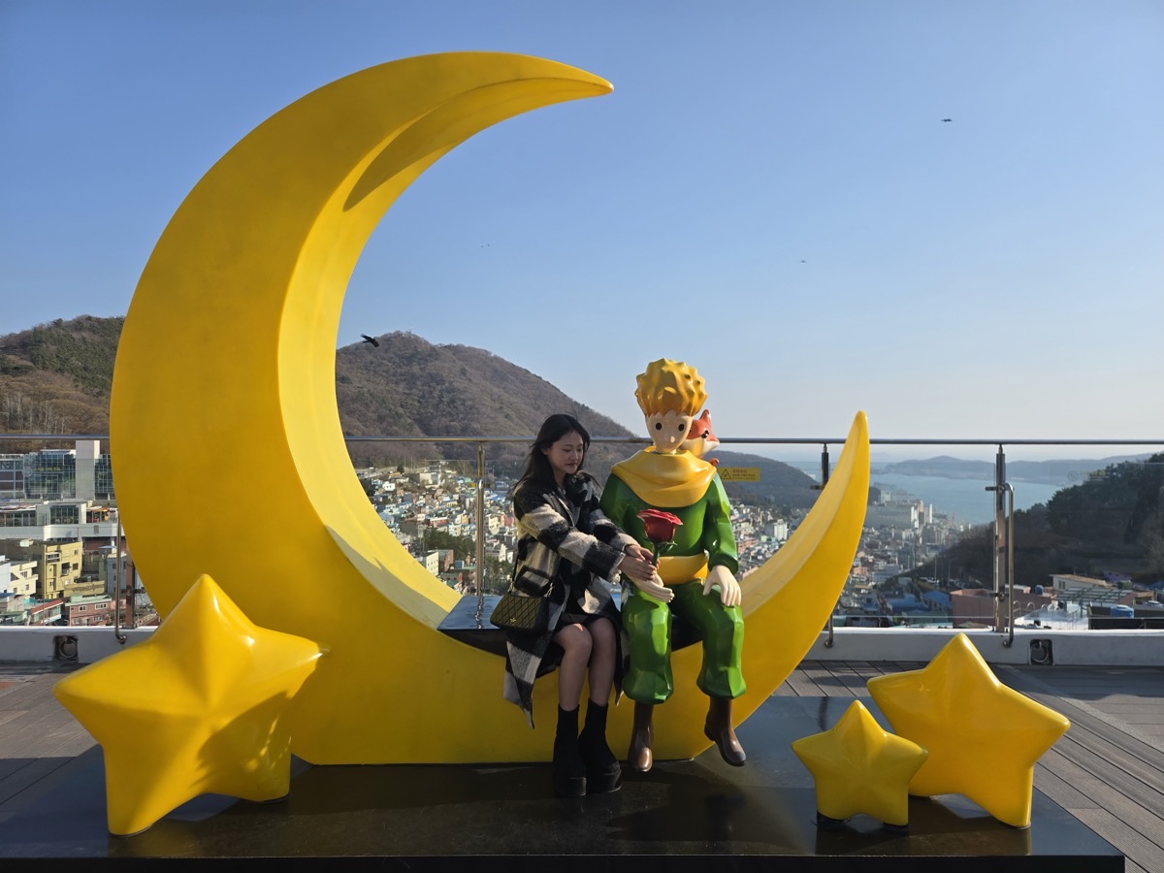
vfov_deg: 58.9
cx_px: 582
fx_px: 773
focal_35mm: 23
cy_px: 436
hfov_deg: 73.9
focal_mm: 5.4
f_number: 1.8
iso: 40
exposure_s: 1/2921
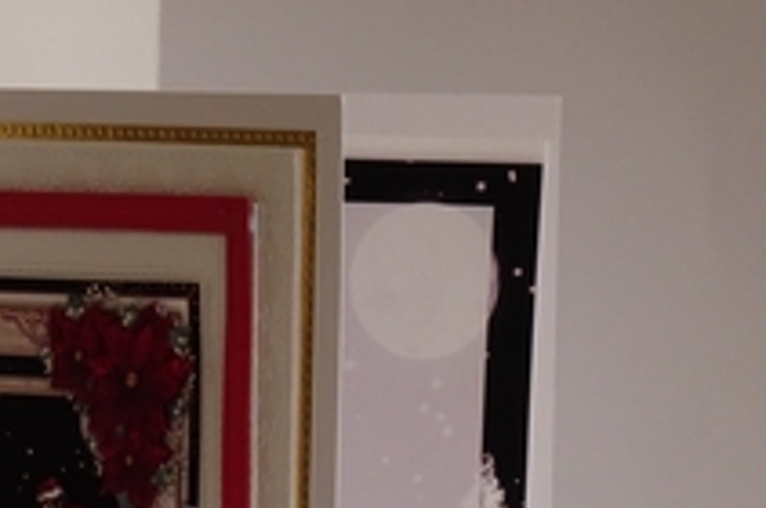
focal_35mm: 282
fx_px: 5991
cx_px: 152
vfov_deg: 4.8
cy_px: 553
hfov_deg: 7.3
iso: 200
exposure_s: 1/160
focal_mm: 21.66
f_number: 5.6
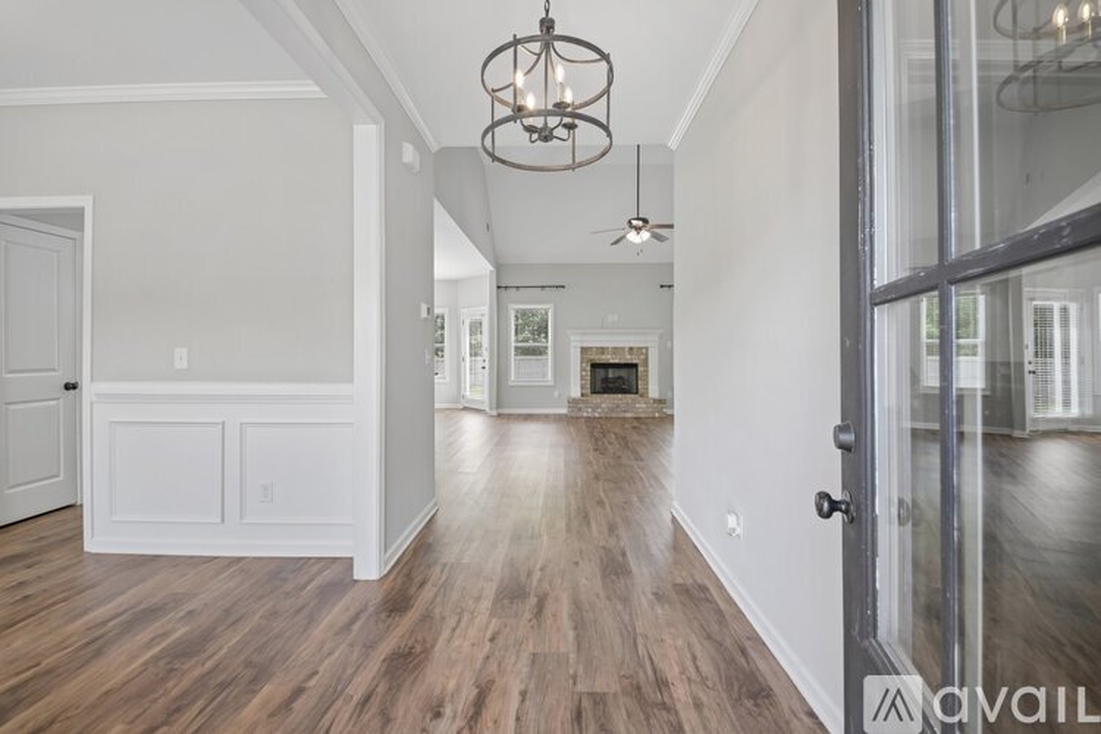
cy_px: 367
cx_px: 550
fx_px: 489
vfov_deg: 73.7
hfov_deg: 96.7
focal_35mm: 16
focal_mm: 16
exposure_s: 1/15
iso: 110
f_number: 8
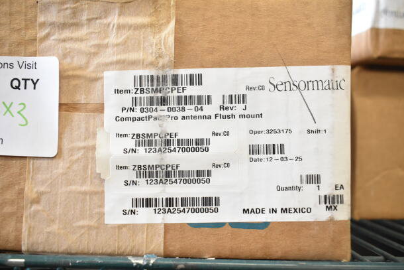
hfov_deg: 57.2
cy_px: 135
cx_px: 202
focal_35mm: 33
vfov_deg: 40.0
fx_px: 370
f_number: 5
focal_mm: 22
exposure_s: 1/100
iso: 1600
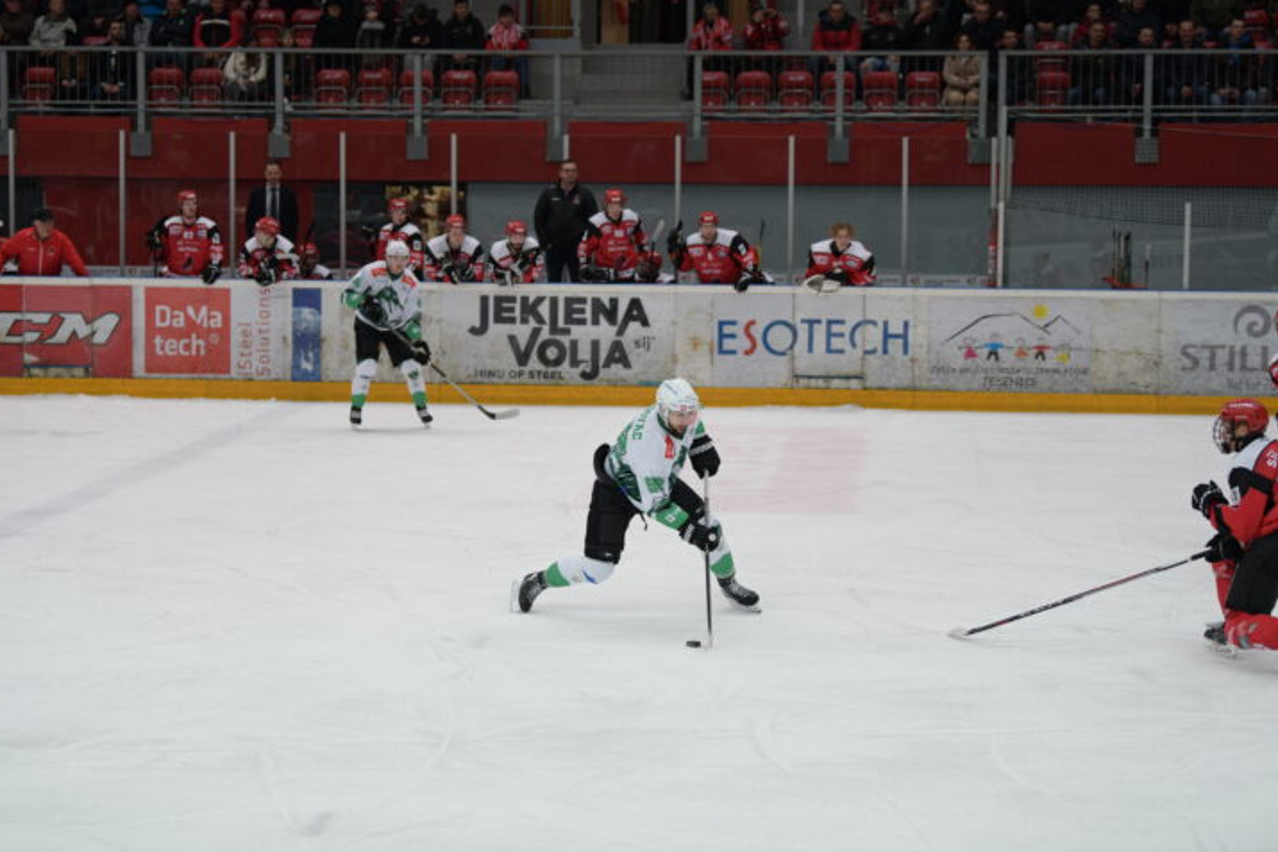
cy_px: 414
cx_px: 618
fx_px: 3053
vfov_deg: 15.9
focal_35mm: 86
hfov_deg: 23.6
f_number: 2.8
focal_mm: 82
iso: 1000
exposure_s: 1/1000
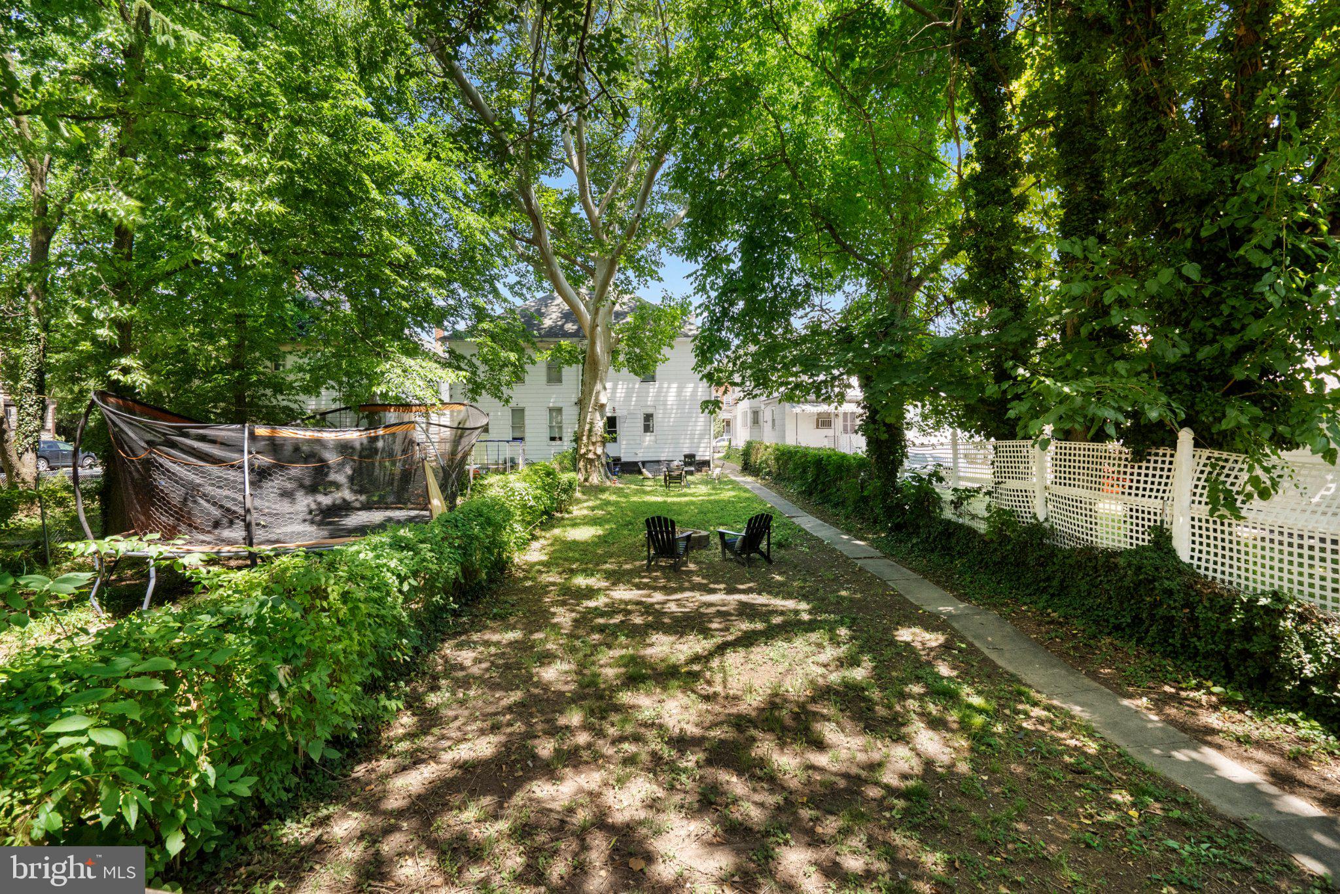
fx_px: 596
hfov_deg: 96.7
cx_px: 670
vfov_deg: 73.8
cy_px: 447
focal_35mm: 16
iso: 2500
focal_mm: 16
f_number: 8
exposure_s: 1/160
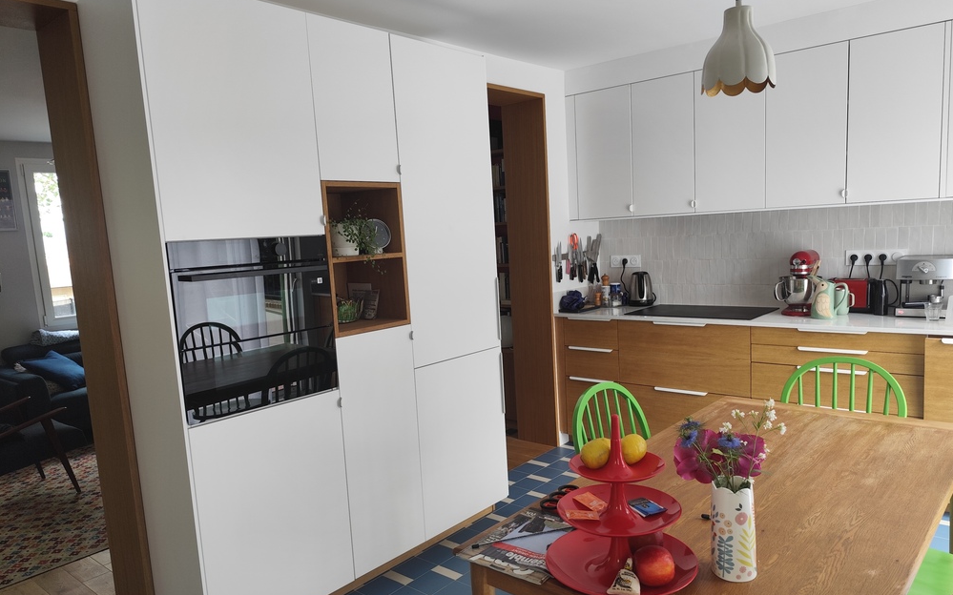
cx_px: 487
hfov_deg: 72.5
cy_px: 329
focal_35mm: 25
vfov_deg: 49.2
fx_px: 649
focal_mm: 6.19
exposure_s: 1/100
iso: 125
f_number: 1.65
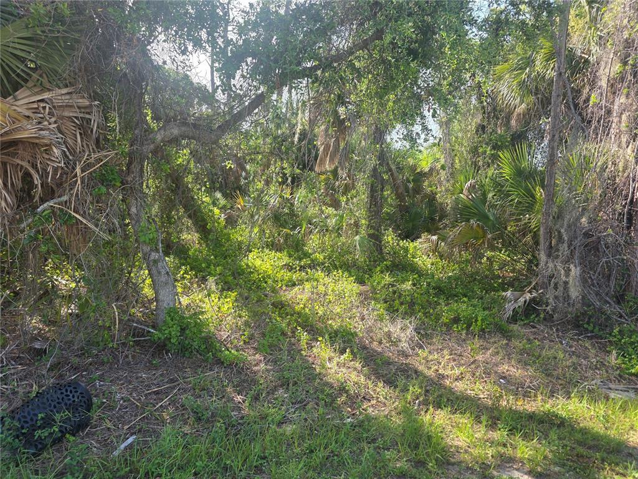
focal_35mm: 23
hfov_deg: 73.9
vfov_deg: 58.9
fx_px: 424
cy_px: 240
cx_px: 319
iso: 32
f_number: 1.7
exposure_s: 1/359
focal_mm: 6.3
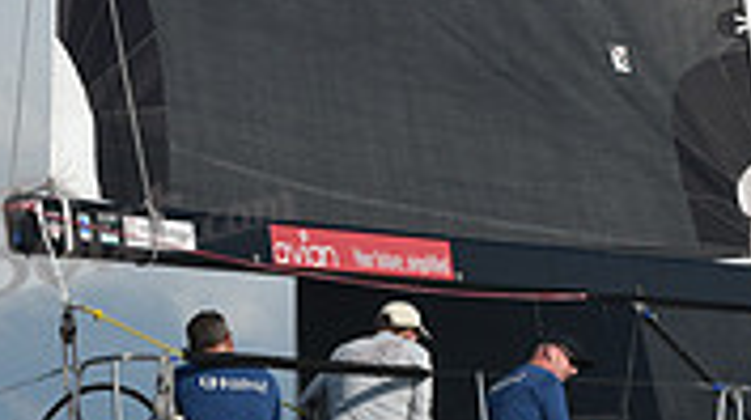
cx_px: 518
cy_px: 426
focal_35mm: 241
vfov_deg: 5.0
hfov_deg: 9.0
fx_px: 4793
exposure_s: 1/1250
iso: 250
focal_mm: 70
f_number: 10
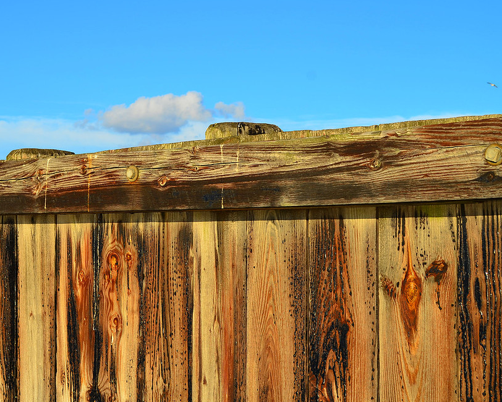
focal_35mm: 67
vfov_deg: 22.9
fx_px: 990
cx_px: 181
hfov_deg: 28.3
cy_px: 207
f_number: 8
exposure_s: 1/250
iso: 100
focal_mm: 35
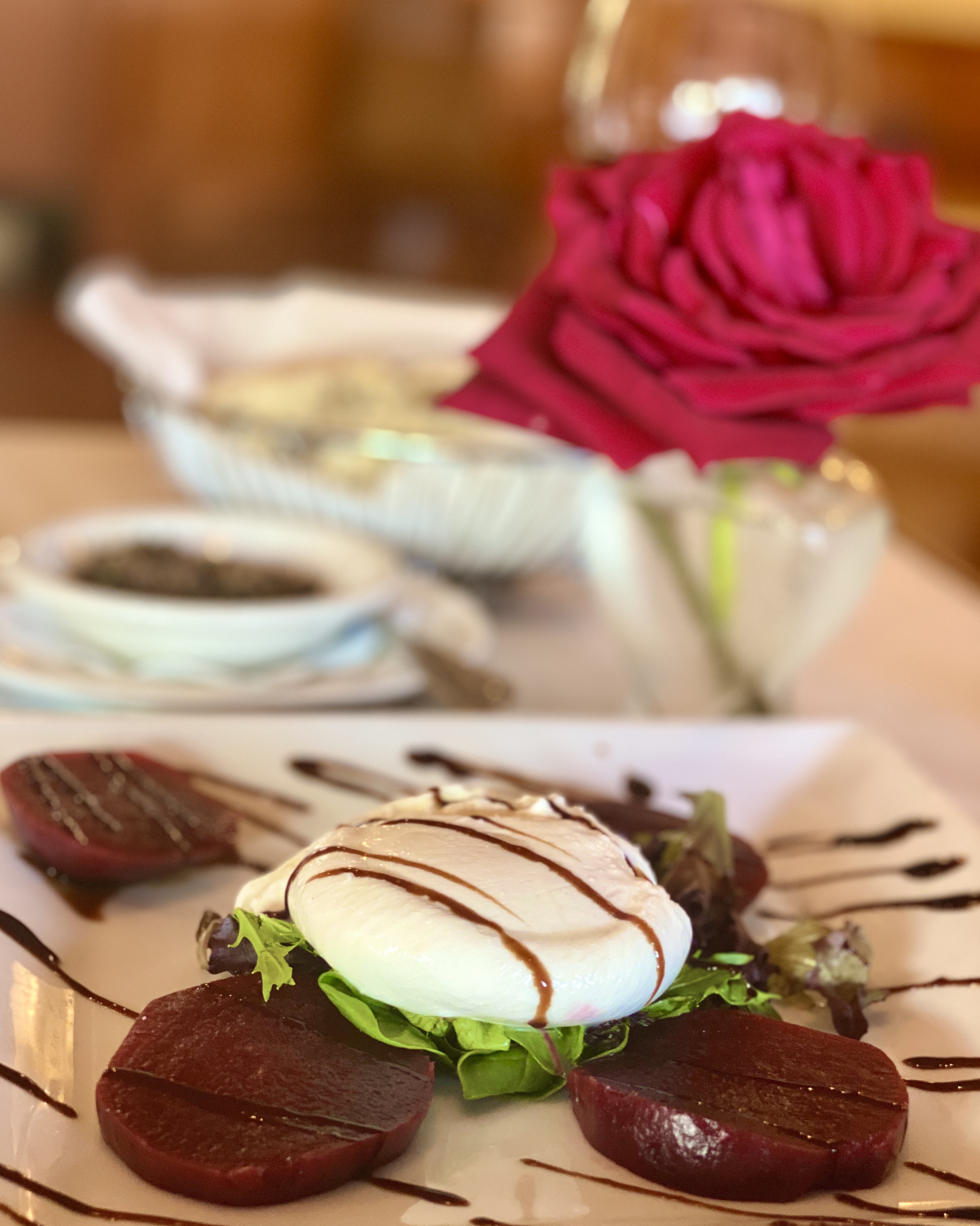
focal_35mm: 55
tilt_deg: -16.7
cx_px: 486
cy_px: 650
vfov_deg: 34.1
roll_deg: -6.6
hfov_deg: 27.6
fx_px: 1994
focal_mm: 6
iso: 125
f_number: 2
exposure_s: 1/40
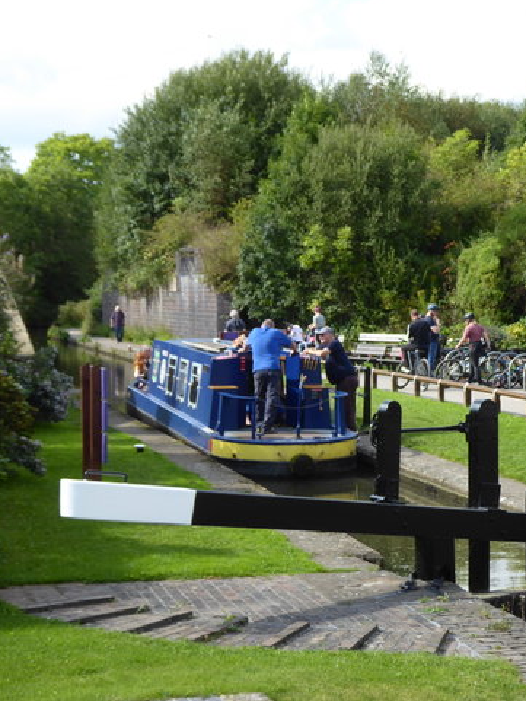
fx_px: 1559
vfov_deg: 25.3
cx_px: 415
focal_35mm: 77
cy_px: 348
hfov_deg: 19.0
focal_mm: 10.3
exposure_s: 1/200
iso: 80
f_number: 4.2
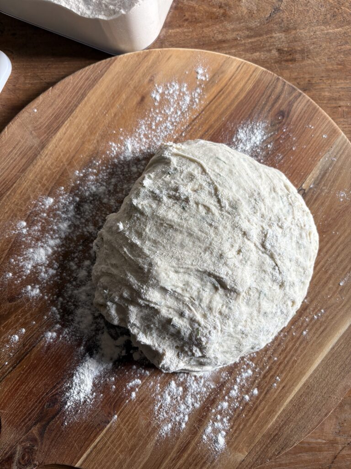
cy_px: 234
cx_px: 176
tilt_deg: -88.7
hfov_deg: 53.1
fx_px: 352
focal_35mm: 26
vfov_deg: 67.3
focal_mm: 5.96
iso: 125
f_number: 1.6
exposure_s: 1/121
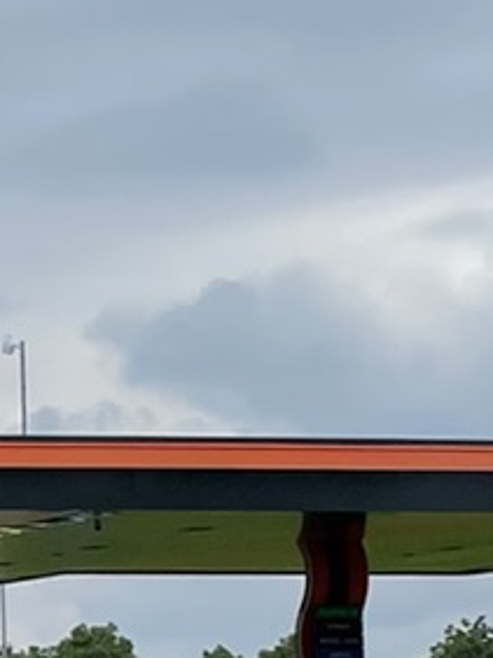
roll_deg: +1.4
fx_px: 3594
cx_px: -652
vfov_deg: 10.4
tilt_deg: +3.1
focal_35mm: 189
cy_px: 660
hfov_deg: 7.4
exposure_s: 1/5556
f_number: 1.6
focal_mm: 4.2
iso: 32
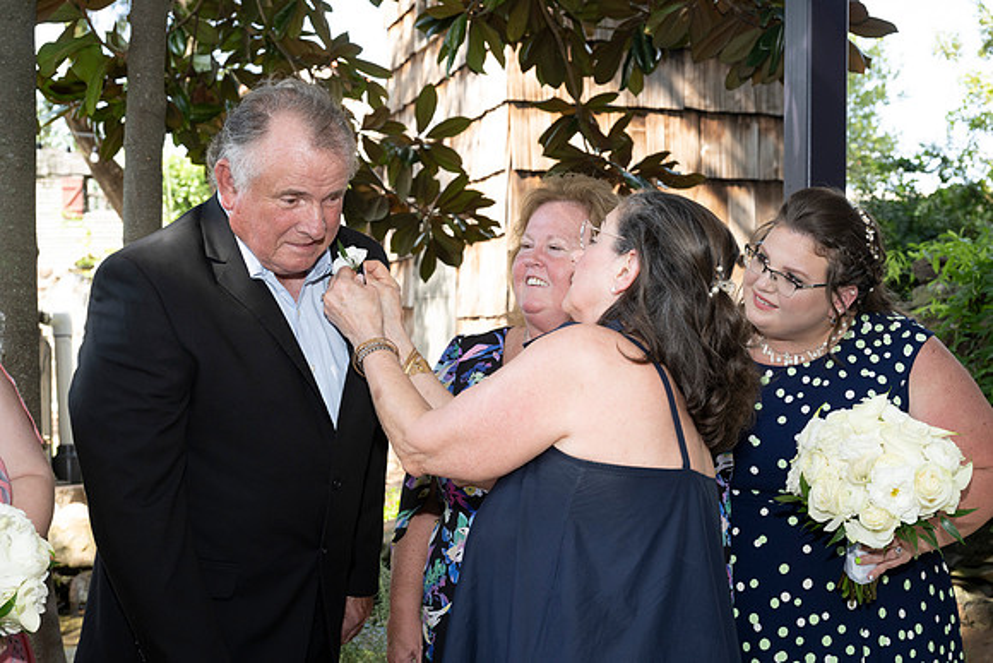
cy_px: 332
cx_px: 496
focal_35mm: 46
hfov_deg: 42.7
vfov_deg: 29.3
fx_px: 1269
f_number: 6.3
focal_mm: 46
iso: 400
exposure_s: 1/160
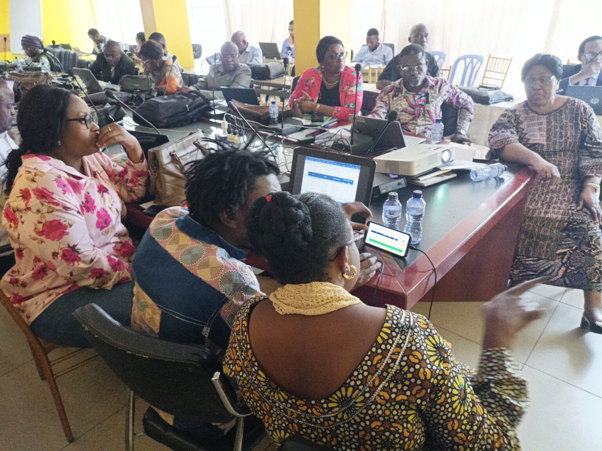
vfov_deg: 58.9
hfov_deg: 73.9
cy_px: 226
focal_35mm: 23
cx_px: 301
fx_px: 400
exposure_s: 1/25
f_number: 1.79
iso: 1555
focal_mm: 4.71
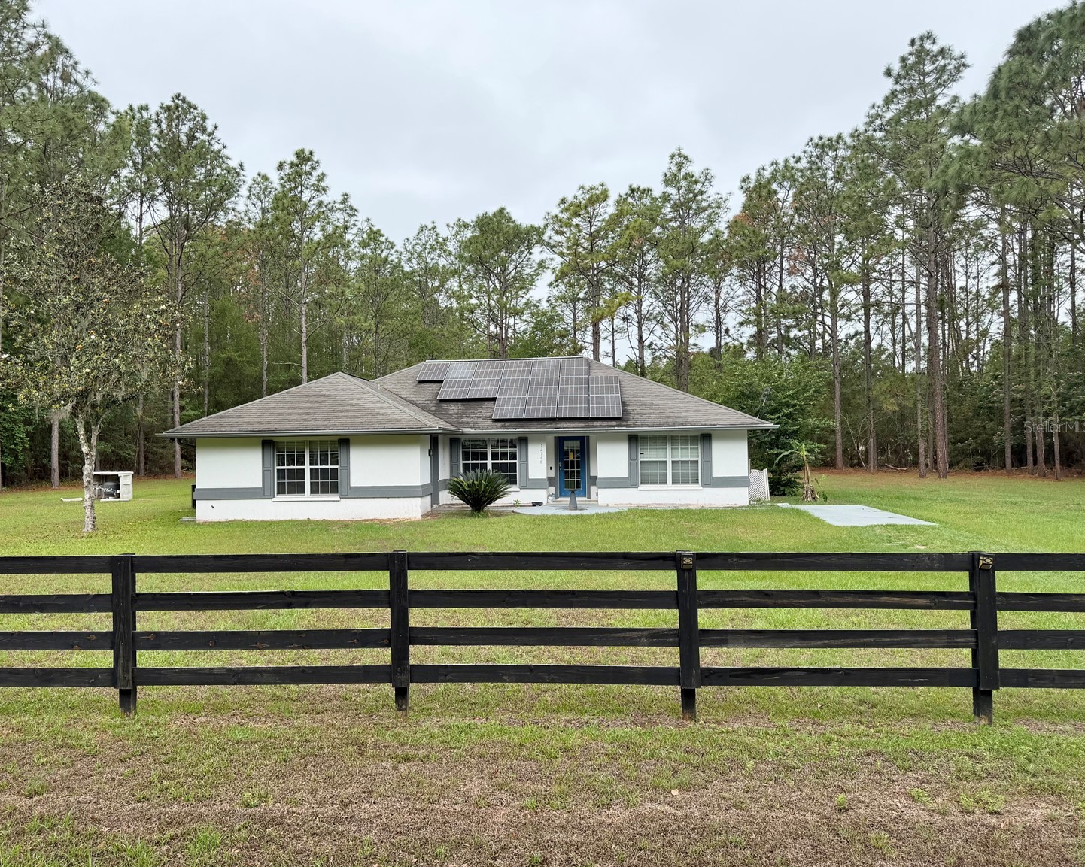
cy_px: 426
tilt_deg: -0.3
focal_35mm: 26
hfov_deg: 65.9
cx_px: 493
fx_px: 835
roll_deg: +1.9
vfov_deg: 54.9
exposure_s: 1/2299
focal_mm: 6.76
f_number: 1.78
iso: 80
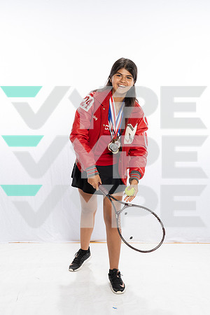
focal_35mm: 50
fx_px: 437
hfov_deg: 27.0
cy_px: 158
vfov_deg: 39.6
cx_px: 105
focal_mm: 50
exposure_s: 1/250
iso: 1250
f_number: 11
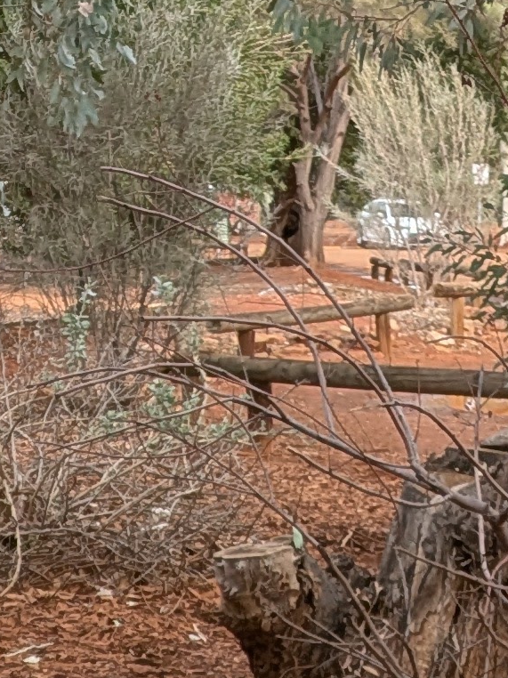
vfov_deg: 15.4
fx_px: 2467
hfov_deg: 11.8
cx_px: 214
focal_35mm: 126
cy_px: 650
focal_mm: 4.53
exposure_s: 1/949
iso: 28
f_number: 1.7
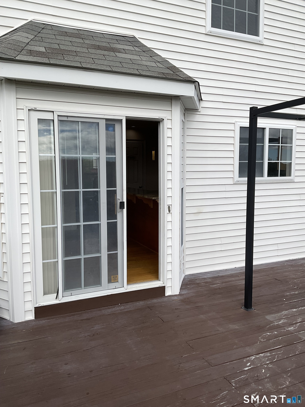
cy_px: 204
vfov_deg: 61.7
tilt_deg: -5.9
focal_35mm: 29
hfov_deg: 48.2
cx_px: 152
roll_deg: -0.3
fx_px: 341
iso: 16
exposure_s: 1/2320
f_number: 1.8
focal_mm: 3
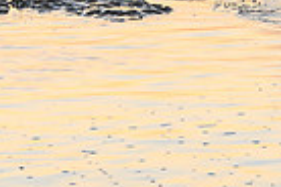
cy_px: -173
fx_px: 2818
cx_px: 64
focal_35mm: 361
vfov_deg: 3.8
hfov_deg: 5.7
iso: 400
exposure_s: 1/8
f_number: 5
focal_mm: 55
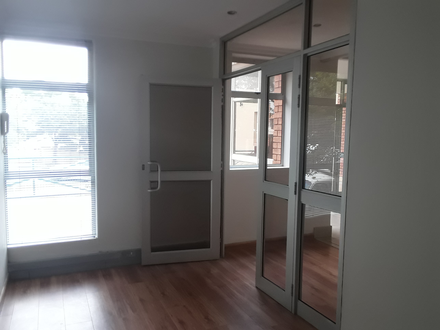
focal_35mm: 30
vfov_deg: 46.8
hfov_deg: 60.0
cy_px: 165
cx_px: 220
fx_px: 381
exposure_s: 1/50
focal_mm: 2.2
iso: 64
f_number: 1.9
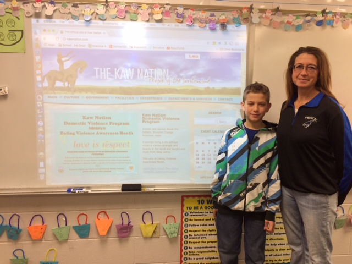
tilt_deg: -8.4
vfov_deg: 48.2
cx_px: 176
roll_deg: +0.0
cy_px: 132
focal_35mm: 29
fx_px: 295
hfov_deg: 61.7
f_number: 2.2
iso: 32
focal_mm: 4.15
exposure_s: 1/30
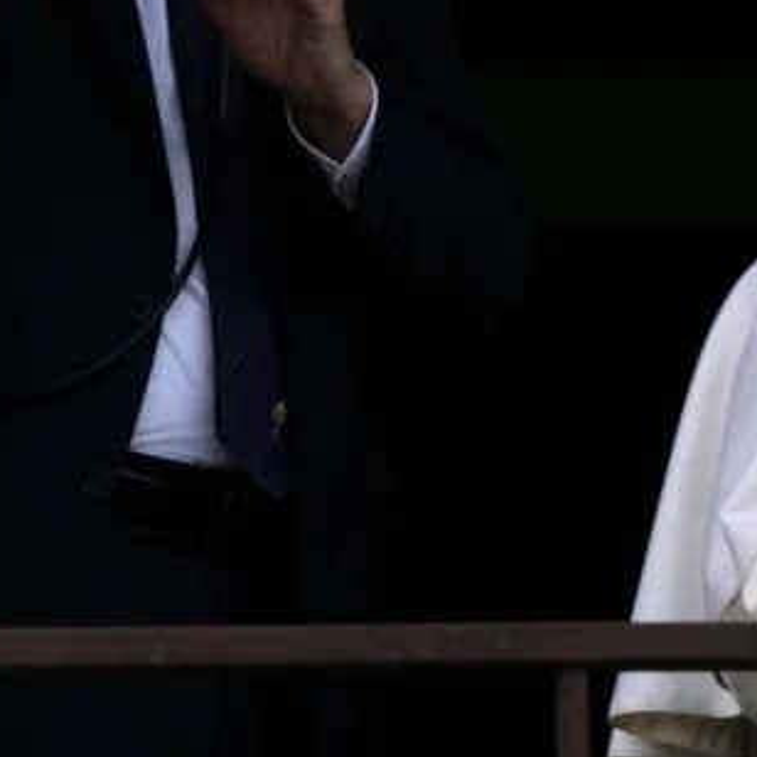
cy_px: 570
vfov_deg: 0.6
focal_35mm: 2784
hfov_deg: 0.6
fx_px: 68880
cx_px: 1290
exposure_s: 1/1000
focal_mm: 840
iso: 500
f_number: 8
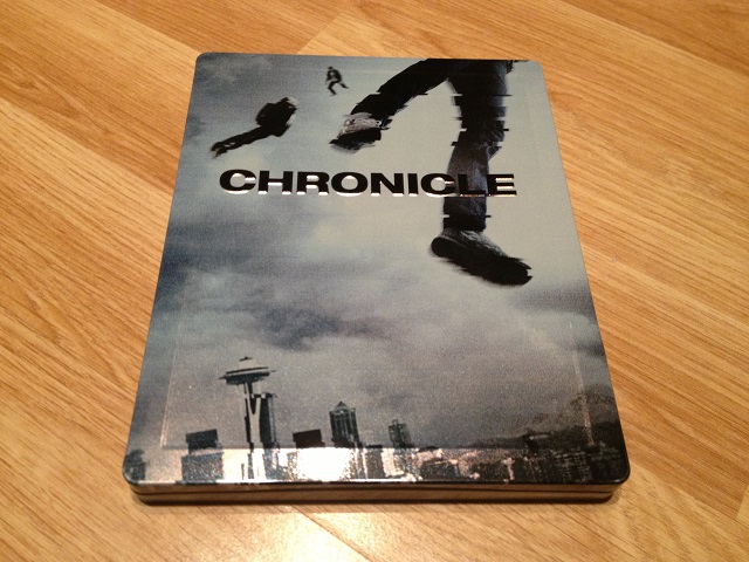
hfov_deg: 52.6
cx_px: 374
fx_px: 757
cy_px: 281
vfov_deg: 40.7
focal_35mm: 35
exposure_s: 1/20
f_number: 2.4
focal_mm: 4.28
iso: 200
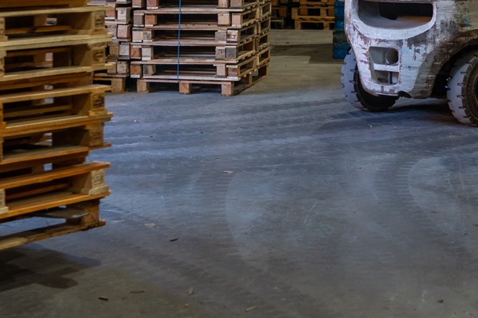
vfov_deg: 13.0
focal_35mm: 101
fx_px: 1341
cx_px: 389
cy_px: -109
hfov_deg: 20.0
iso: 100
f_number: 1.8
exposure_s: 1/100
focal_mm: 35
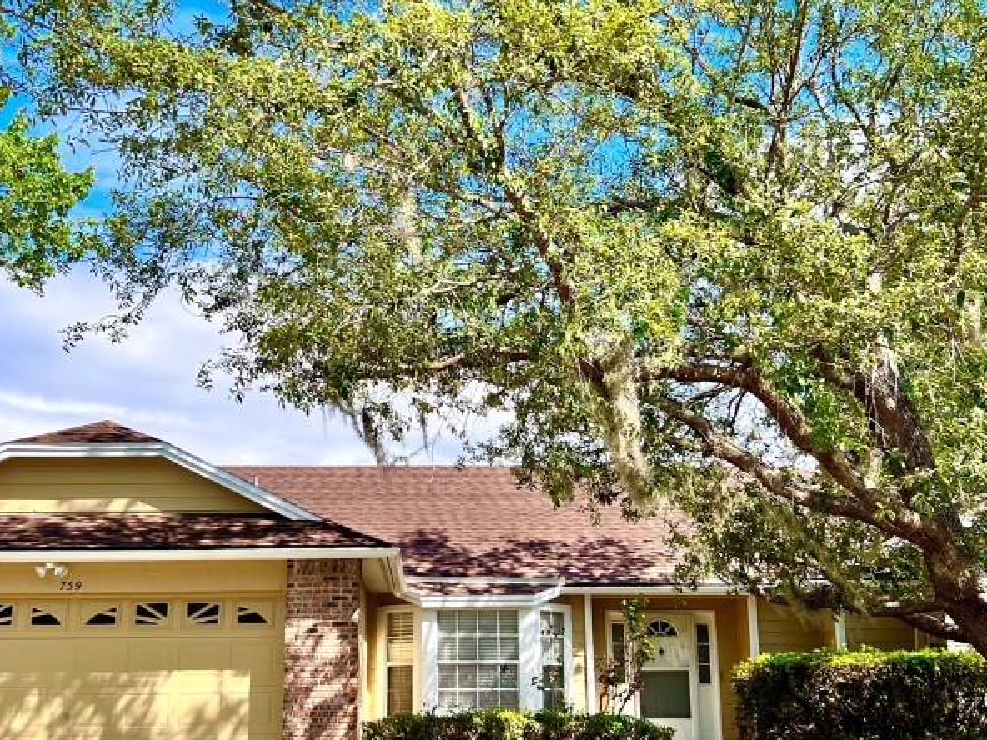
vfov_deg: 32.2
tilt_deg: +13.9
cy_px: 375
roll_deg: +0.1
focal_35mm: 45
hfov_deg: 42.0
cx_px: 447
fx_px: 1283
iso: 50
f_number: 1.5
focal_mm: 5.7
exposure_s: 1/2695
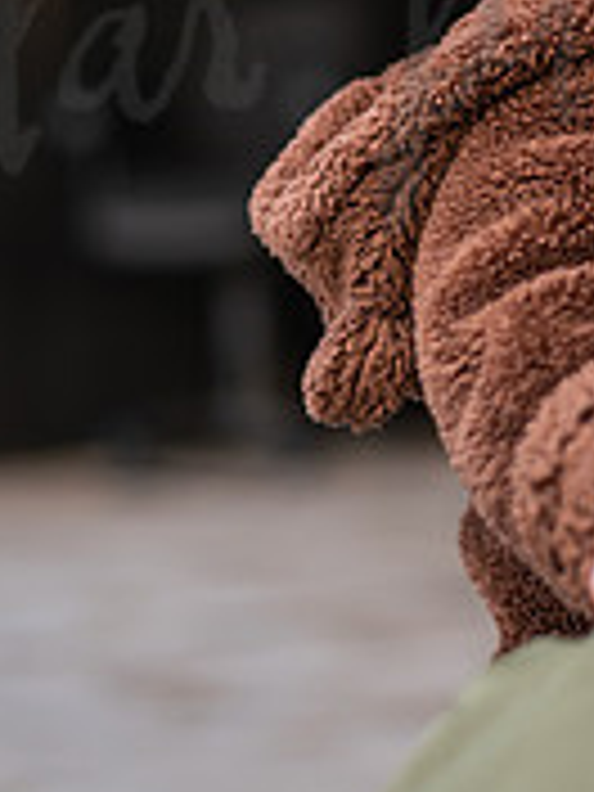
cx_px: 792
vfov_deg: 12.4
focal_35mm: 158
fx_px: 3615
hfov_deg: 9.2
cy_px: 32
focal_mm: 50
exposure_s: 1/400
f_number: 1.8
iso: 250
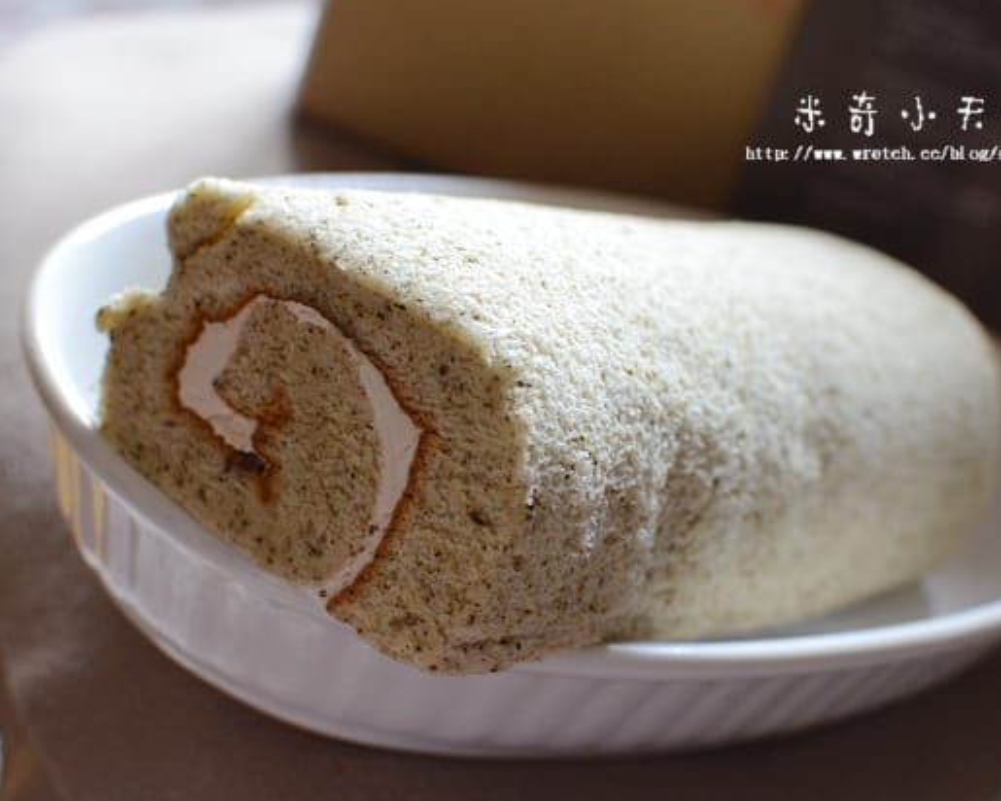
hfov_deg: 31.2
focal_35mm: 61
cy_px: 402
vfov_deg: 25.2
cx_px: 477
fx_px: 1795
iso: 1250
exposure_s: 1/25
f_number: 4.5
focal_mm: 35
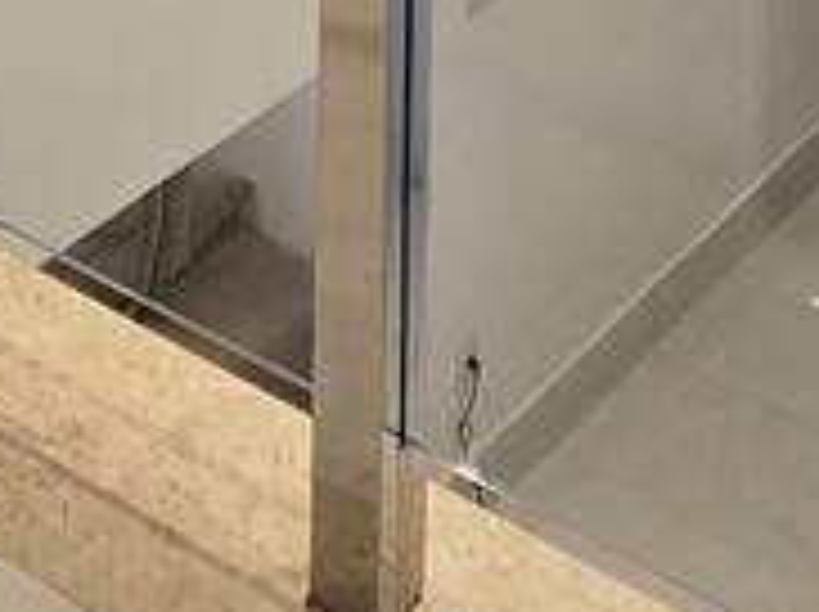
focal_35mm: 103
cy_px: -1462
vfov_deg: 9.4
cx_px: 292
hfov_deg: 19.1
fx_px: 2434
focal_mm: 2.2
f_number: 2.2
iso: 80
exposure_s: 1/60
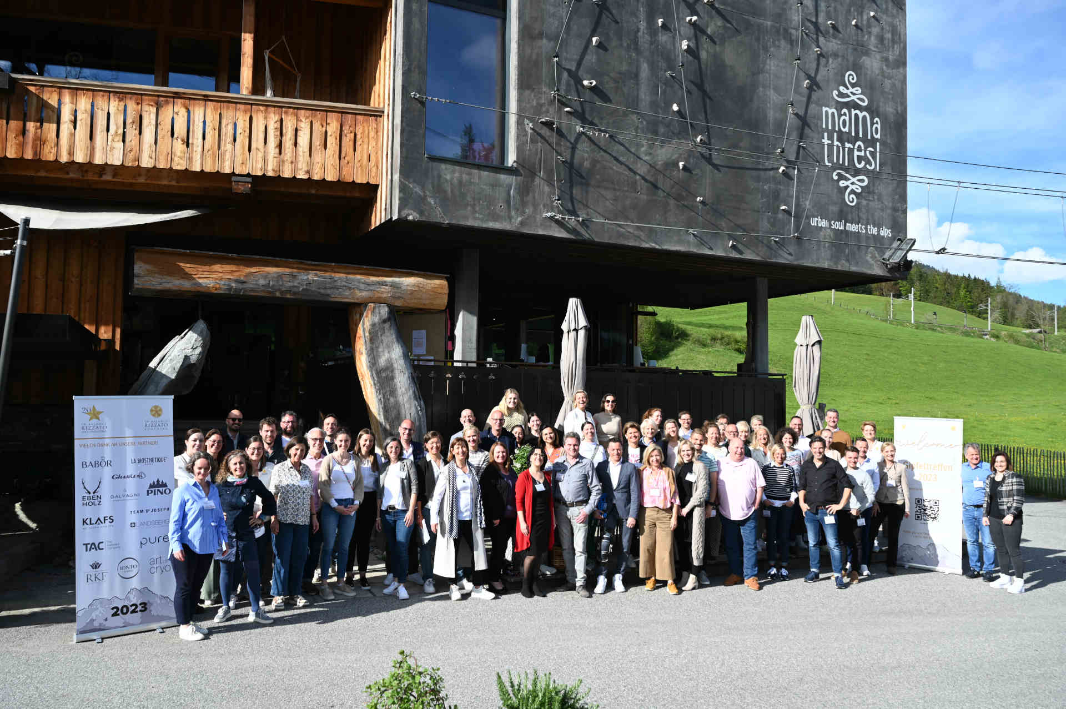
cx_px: 533
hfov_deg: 62.8
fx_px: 873
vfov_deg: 44.2
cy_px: 354
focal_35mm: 30
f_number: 6.3
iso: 100
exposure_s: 1/320
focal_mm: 29.5
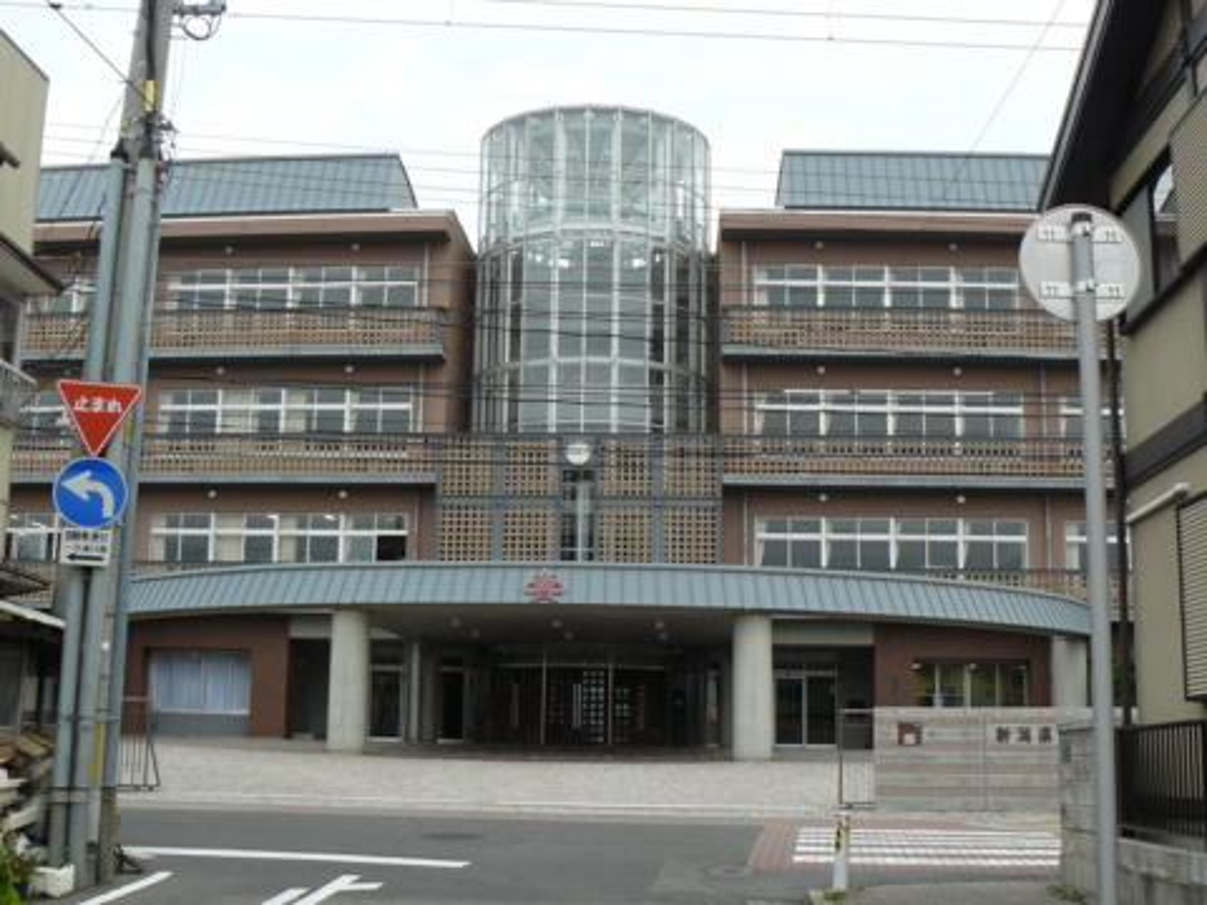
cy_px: 452
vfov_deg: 32.2
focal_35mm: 45
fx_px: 1569
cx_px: 604
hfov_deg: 42.1
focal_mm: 6
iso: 100
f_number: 4
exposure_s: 1/125
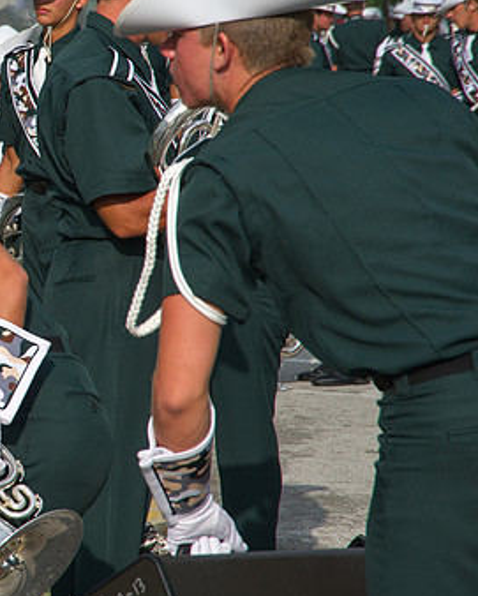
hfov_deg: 6.5
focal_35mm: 237
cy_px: 250
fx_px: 4185
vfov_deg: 8.1
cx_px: -129
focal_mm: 120
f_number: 11
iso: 320
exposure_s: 1/500
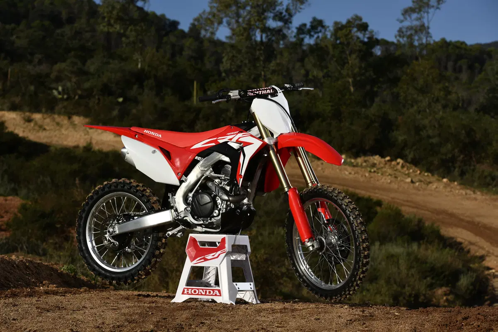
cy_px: 166
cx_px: 249
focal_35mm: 122
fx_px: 1688
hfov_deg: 16.8
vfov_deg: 11.2
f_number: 8
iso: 31
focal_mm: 122
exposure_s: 1/250
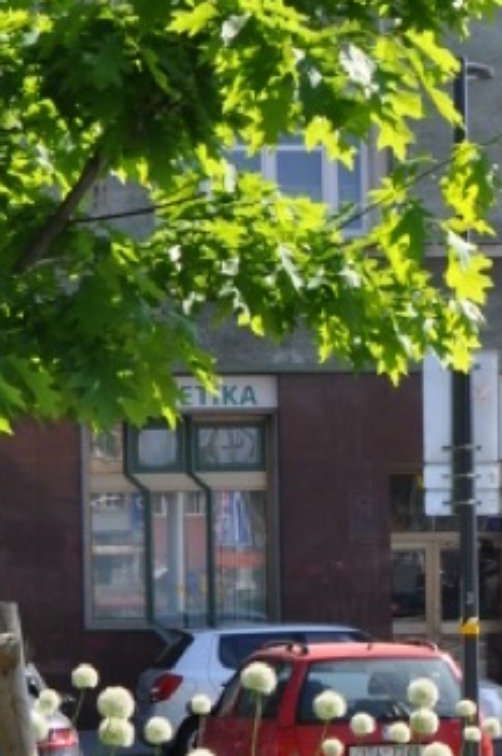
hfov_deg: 10.6
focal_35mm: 129
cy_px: 714
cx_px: 324
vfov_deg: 15.7
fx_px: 2707
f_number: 8
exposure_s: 1/250
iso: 200
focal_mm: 22
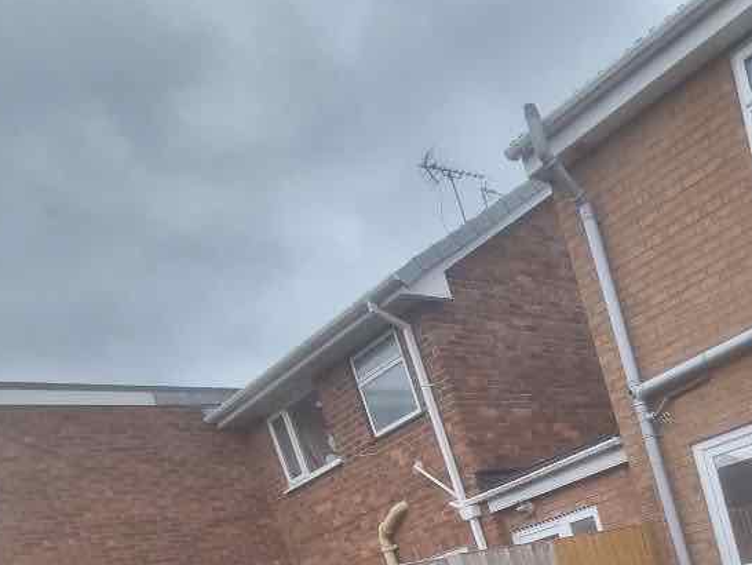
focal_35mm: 32
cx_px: 862
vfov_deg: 35.5
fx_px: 695
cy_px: 666
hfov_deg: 42.1
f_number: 2.2
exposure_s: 1/100
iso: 50
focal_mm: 2.2
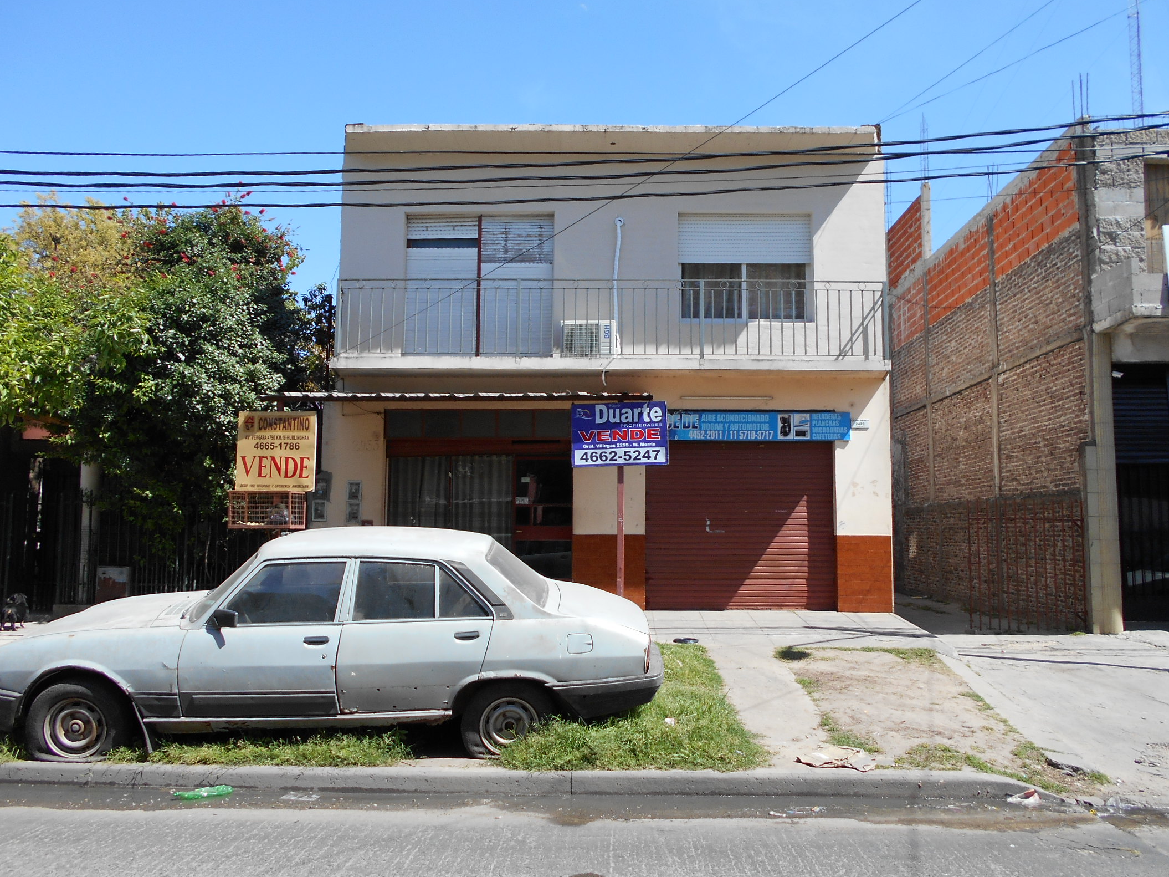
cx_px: 607
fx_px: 945
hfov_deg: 63.4
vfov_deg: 49.7
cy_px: 442
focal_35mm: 28
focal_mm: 4.6
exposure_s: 1/640
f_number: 3.2
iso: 80
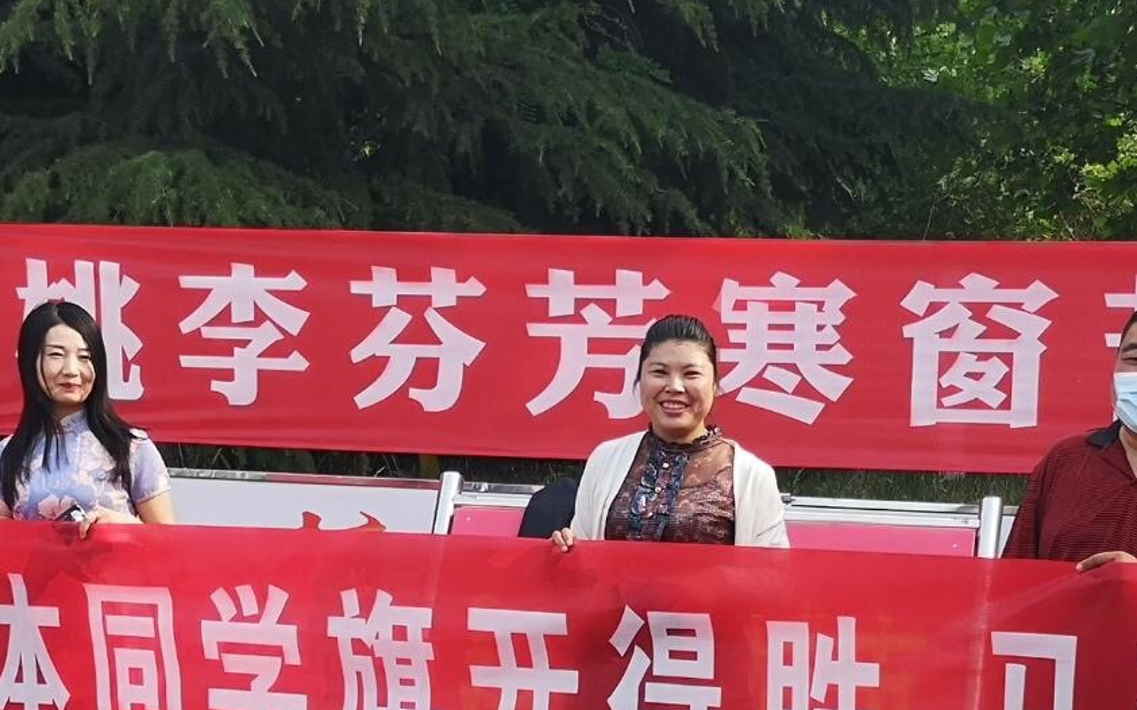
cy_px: 802
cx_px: 648
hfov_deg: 23.8
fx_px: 2696
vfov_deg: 14.6
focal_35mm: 87
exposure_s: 1/556
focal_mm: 3.95
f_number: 1.8
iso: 50
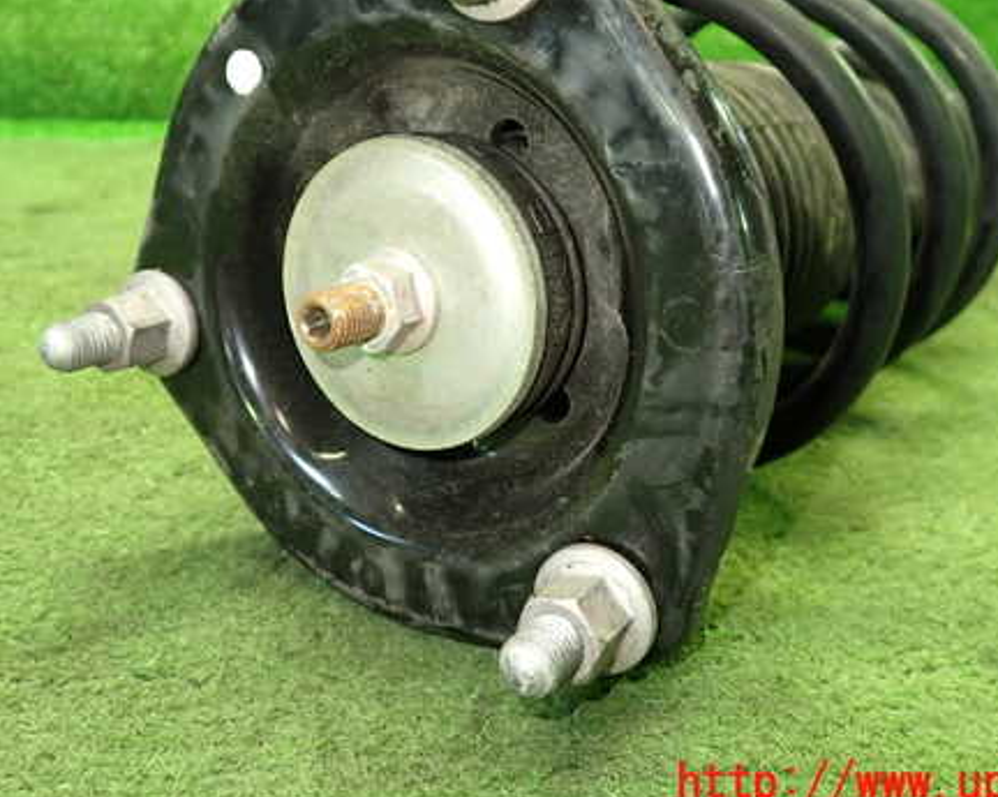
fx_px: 1122
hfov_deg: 48.0
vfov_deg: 38.8
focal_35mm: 38
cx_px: 506
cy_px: 293
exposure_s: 1/30
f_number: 2.2
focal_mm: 5.05
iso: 400
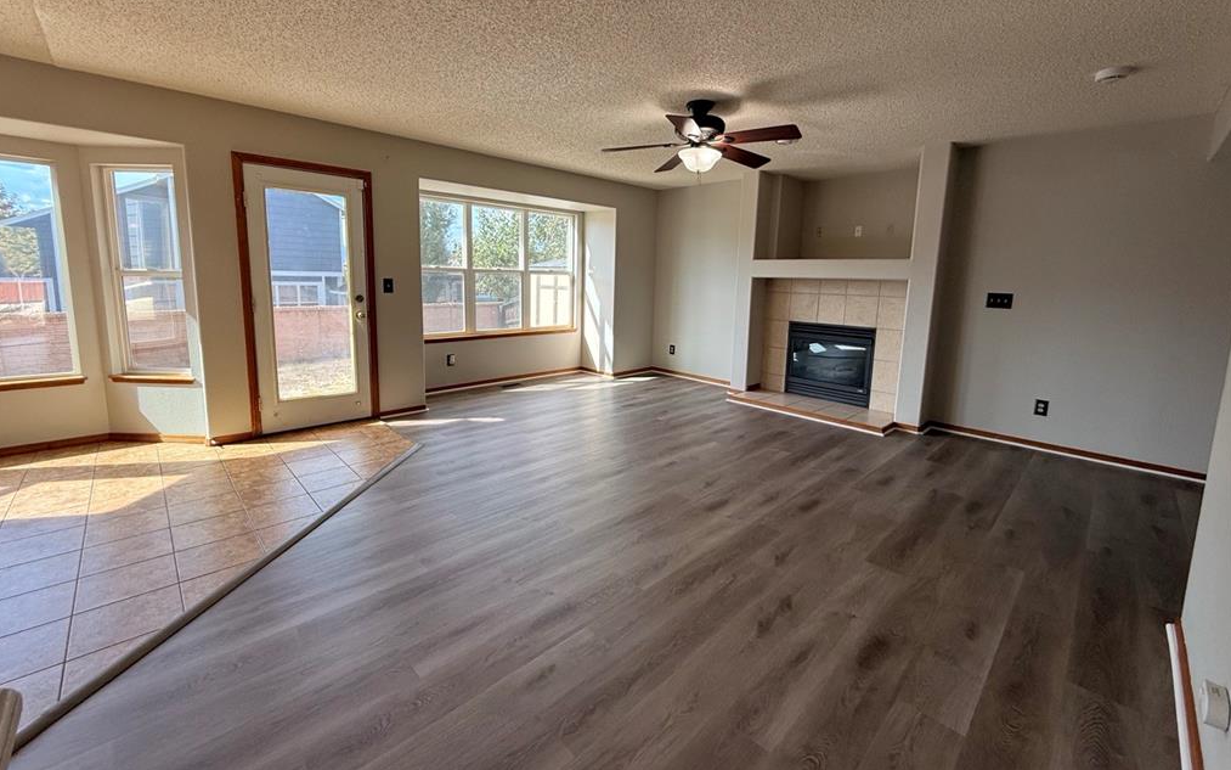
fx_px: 503
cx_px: 614
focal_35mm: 15
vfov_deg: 74.6
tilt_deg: -6.9
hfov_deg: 101.5
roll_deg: -1.2
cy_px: 344
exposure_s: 1/140
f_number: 2.2
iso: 64
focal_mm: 2.22
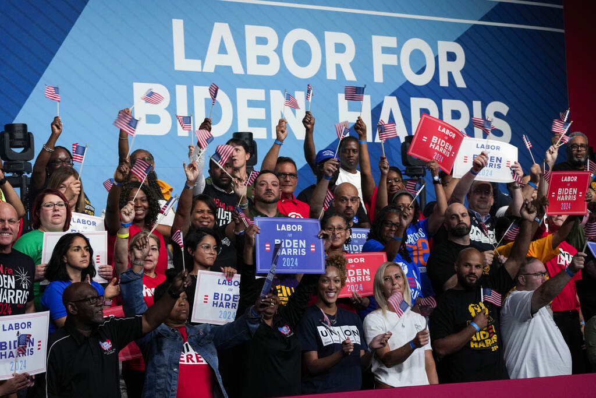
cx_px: 298
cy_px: 199
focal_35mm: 111
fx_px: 1838
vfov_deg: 12.3
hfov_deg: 18.4
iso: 2500
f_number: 5.6
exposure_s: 1/320
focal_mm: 111
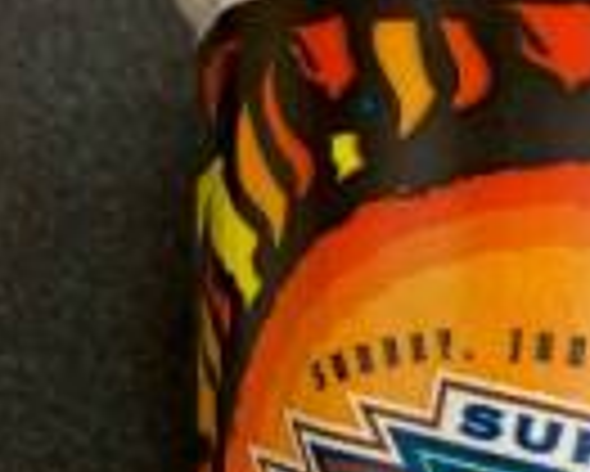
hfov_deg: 20.6
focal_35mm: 91
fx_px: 1590
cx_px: 538
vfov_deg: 16.7
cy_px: 436
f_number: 1.8
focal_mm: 3.99
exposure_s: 1/60
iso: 100
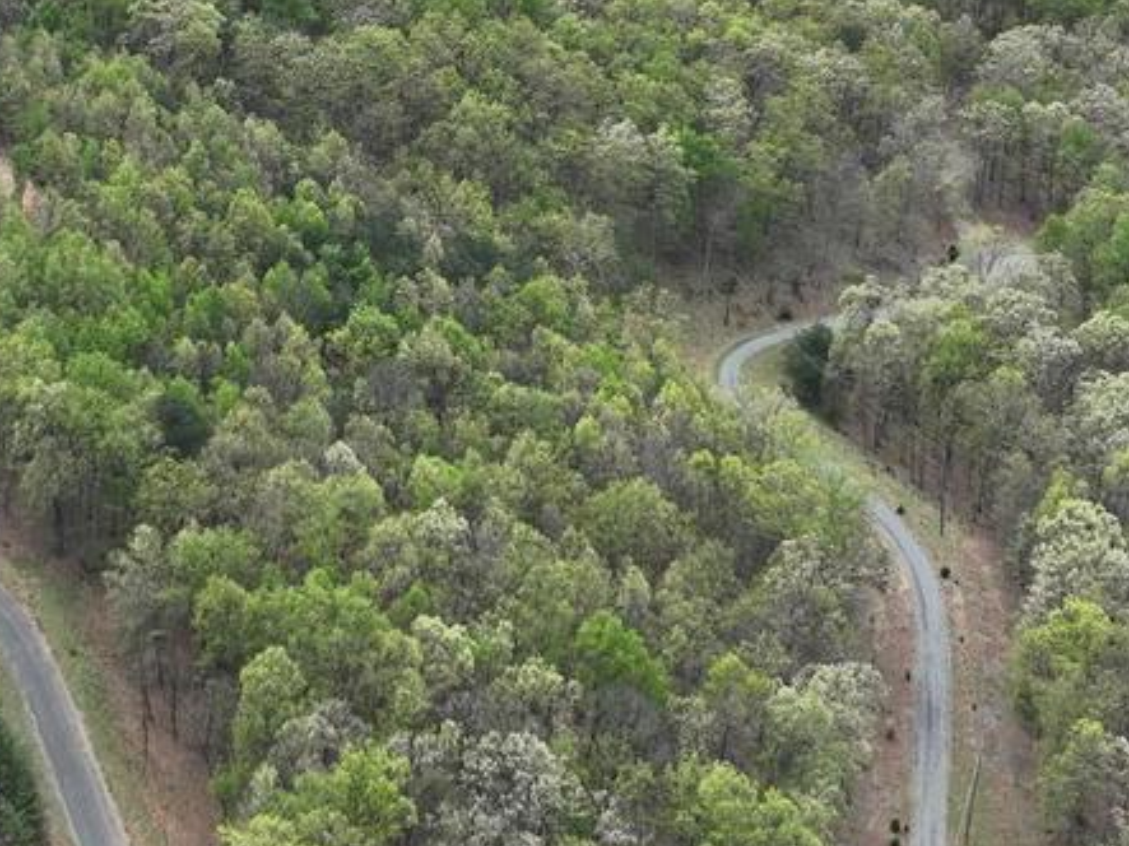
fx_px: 2543
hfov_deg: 24.8
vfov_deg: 18.7
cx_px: 329
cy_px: 169
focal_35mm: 78
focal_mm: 12.29
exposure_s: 1/2000
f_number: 2.8
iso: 310
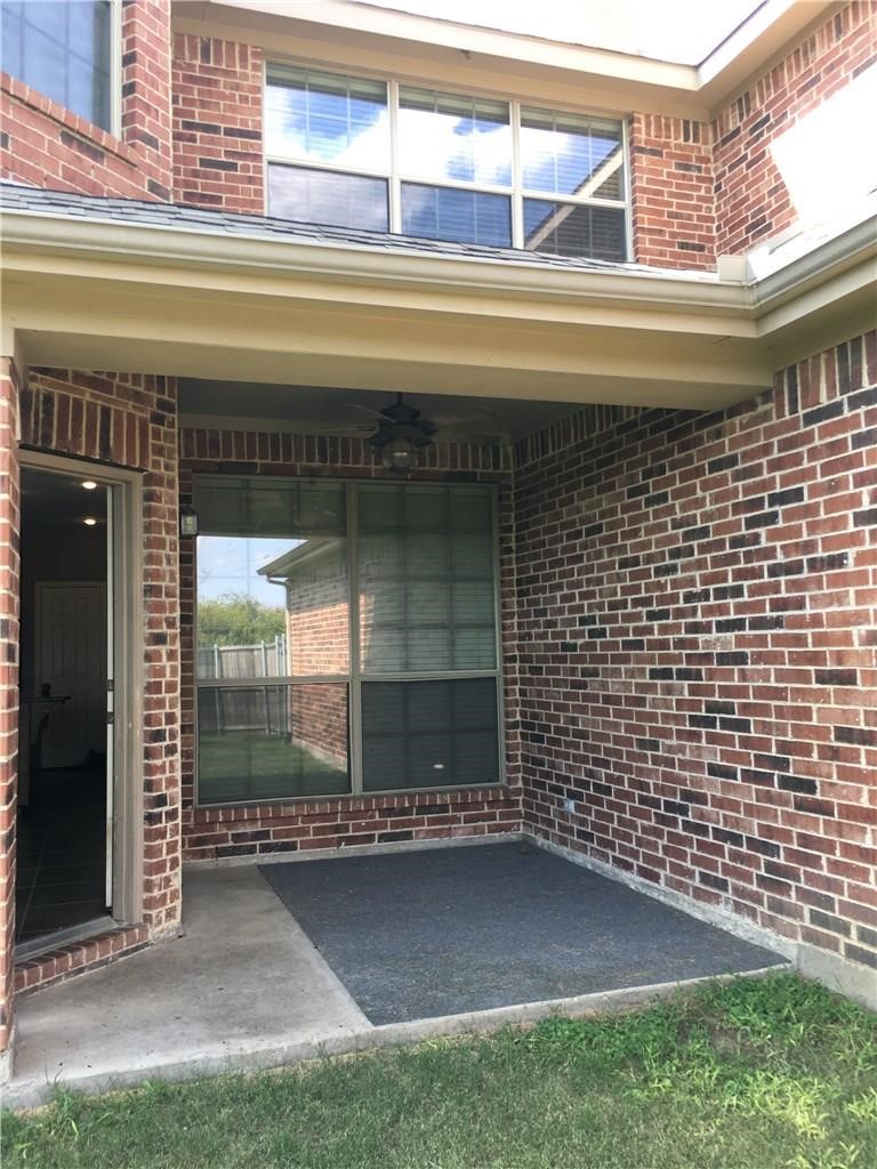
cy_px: 584
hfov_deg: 48.2
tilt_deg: +4.7
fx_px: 980
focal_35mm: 29
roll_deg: +1.6
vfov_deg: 61.7
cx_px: 438
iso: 25
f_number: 2.2
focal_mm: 4.15
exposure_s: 1/120
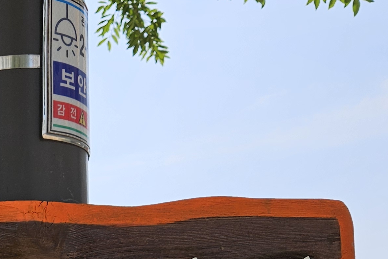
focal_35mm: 81
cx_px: -77
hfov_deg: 23.0
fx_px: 873
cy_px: 349
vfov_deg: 15.9
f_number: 1.8
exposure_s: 1/1437
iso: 25
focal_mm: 5.4
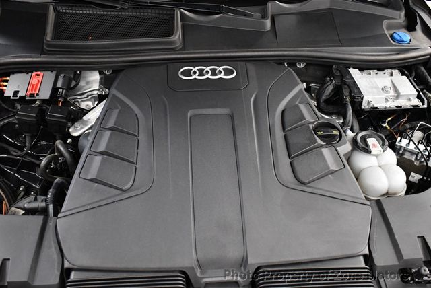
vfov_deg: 36.9
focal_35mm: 36
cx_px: 216
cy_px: 144
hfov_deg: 53.1
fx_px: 431
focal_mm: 18
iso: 2800
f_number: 3.5
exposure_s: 1/125
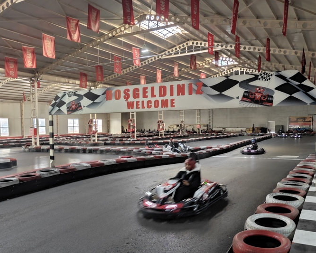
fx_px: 290
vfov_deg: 47.1
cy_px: 139
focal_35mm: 31
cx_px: 163
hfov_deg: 57.2
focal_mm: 7.79
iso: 640
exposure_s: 1/30.3
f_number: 1.9
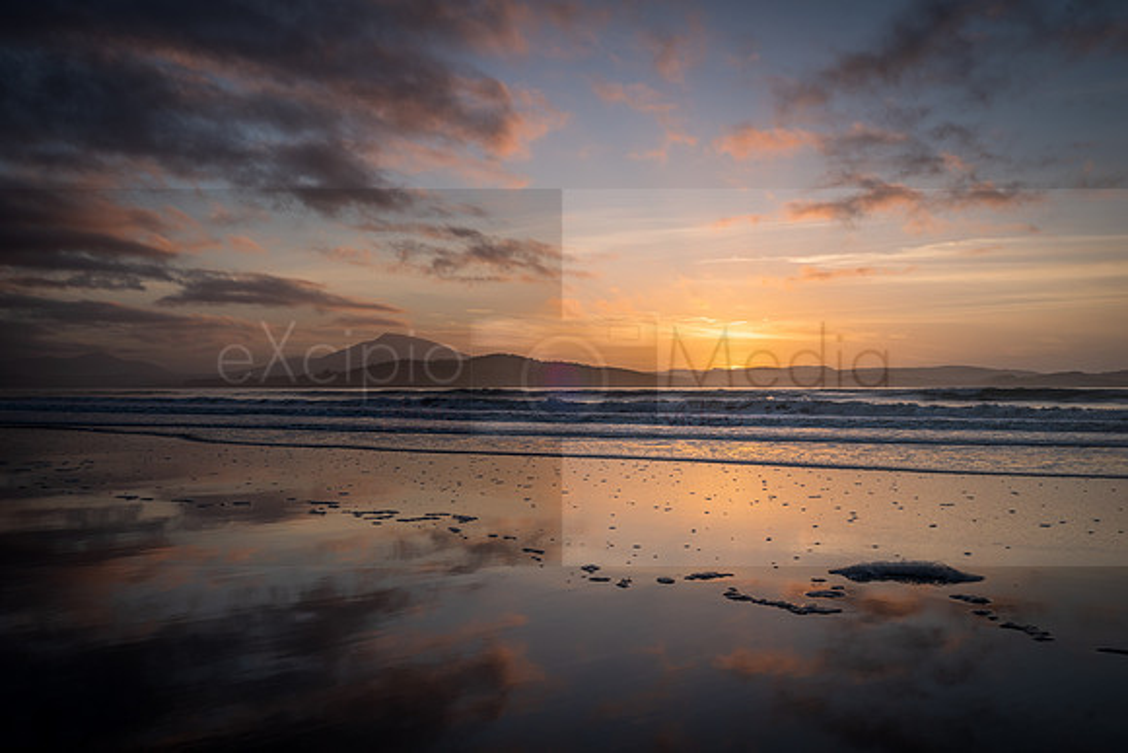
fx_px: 1097
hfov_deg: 54.4
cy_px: 376
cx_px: 564
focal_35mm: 35
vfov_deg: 37.9
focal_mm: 35
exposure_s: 1/60
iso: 50
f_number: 9
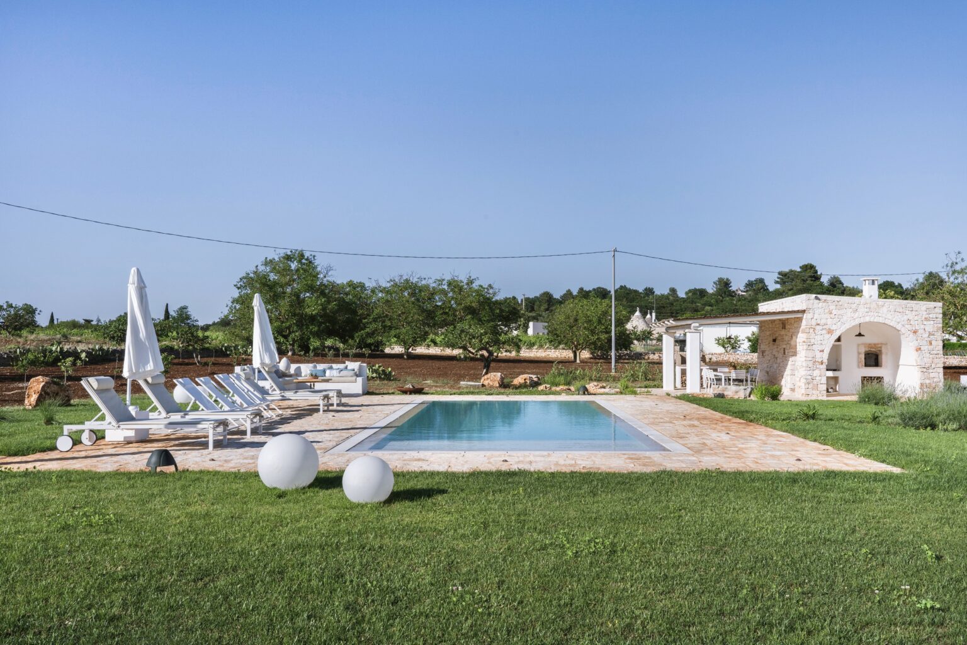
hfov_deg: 60.3
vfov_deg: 42.3
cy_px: 322
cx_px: 484
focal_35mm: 31
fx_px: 833
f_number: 16
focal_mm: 31
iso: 500
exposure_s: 1/500
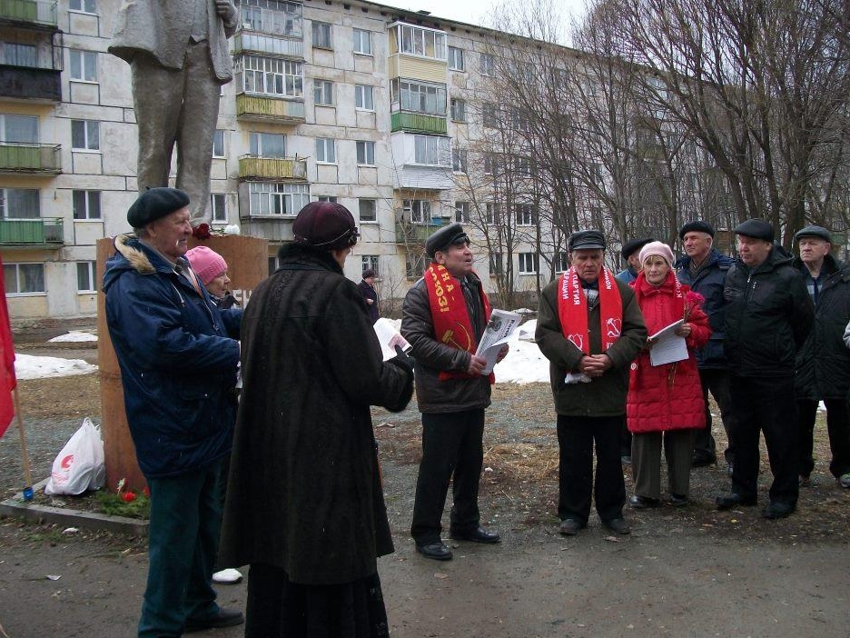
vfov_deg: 40.7
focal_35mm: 35
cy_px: 304
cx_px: 457
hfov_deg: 52.6
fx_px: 859
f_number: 2.9
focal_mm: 5.7
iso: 80
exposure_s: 1/640
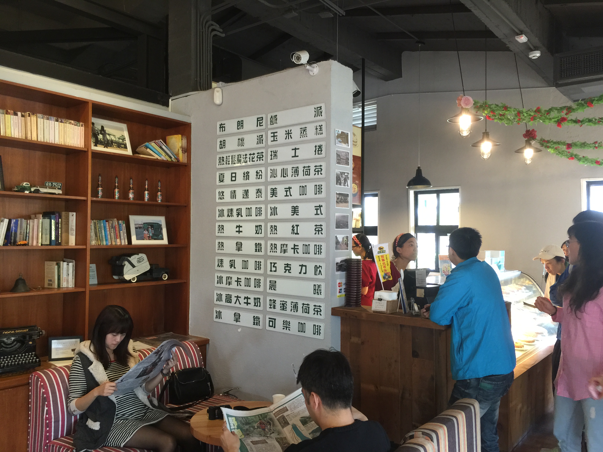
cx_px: 302
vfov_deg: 48.2
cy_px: 226
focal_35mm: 29
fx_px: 505
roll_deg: -2.2
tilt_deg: +1.1
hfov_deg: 61.7
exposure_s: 1/15
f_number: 2.2
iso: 80
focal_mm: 4.15
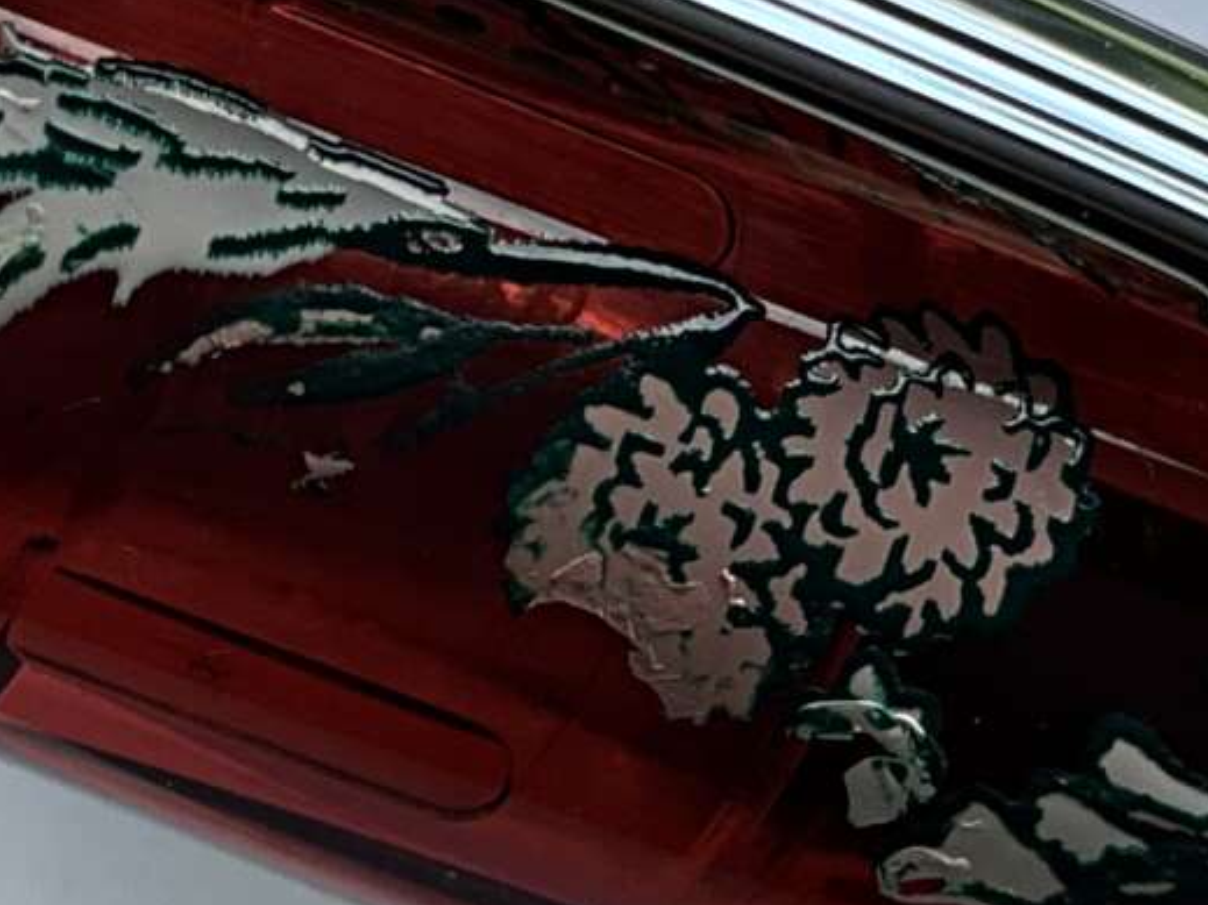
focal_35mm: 143
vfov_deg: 10.4
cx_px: 808
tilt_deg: -63.8
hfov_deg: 13.8
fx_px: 4989
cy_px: 582
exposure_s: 1/122
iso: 32
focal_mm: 3
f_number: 1.8
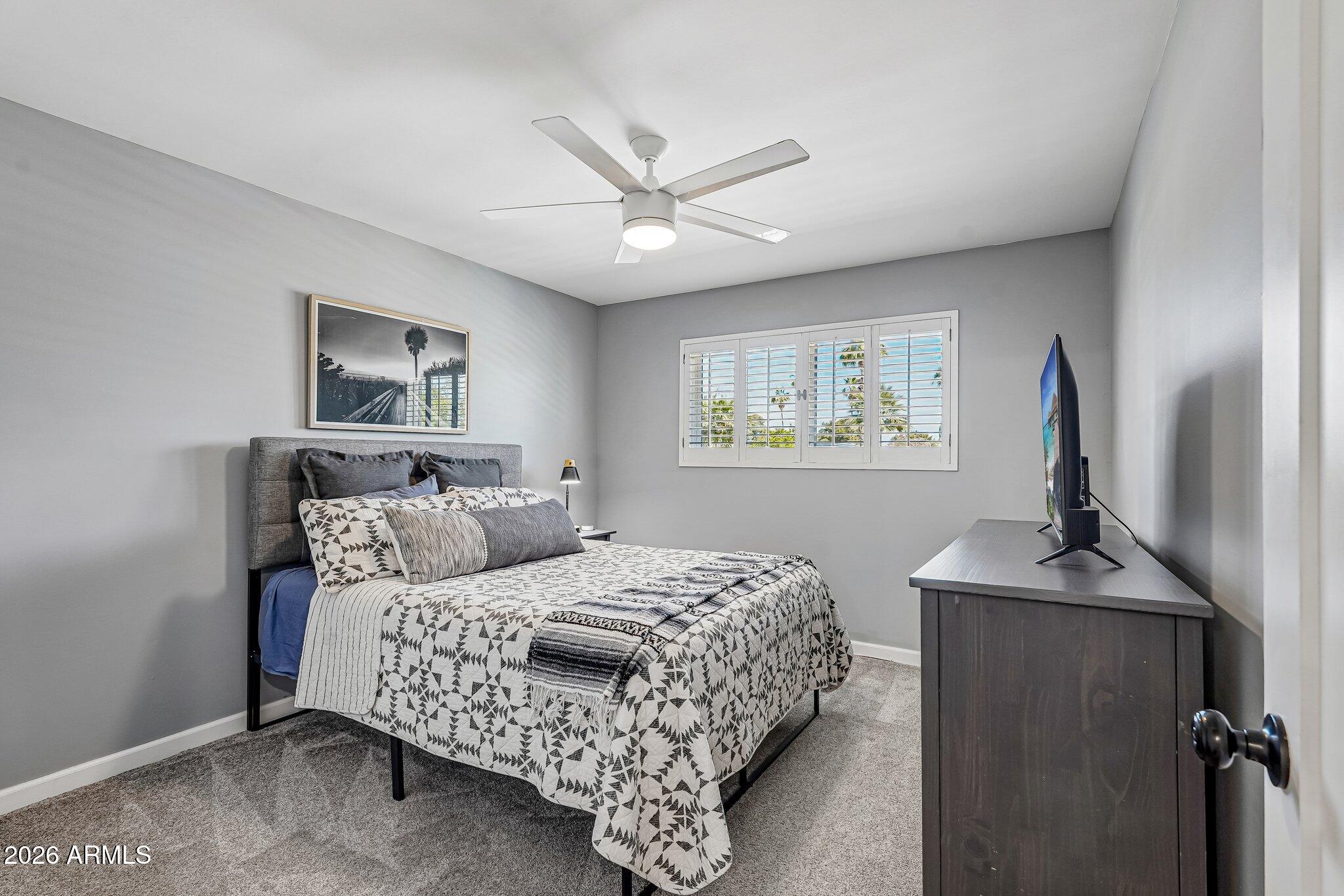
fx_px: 597
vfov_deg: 73.7
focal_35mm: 16
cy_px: 448
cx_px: 672
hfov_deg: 96.7
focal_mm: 16
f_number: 8
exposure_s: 1/10
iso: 400
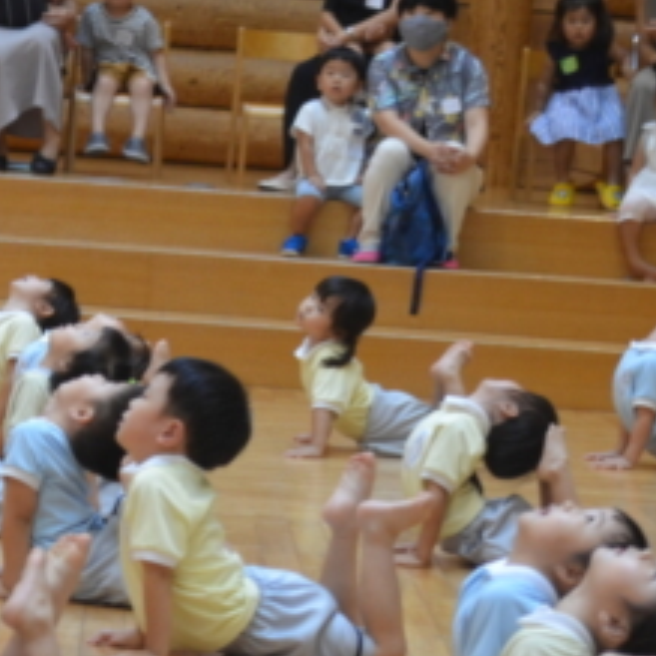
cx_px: 183
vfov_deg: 8.9
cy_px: 469
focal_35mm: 196
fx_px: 4202
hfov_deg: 8.9
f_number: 4.2
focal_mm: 44
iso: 720
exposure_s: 1/60
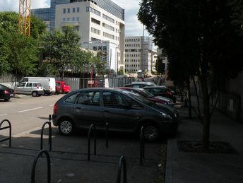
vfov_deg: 35.5
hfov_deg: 46.2
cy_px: 53
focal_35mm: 40
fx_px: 281
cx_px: 86
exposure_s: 1/306
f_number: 6.3
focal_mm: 4.7
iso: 64
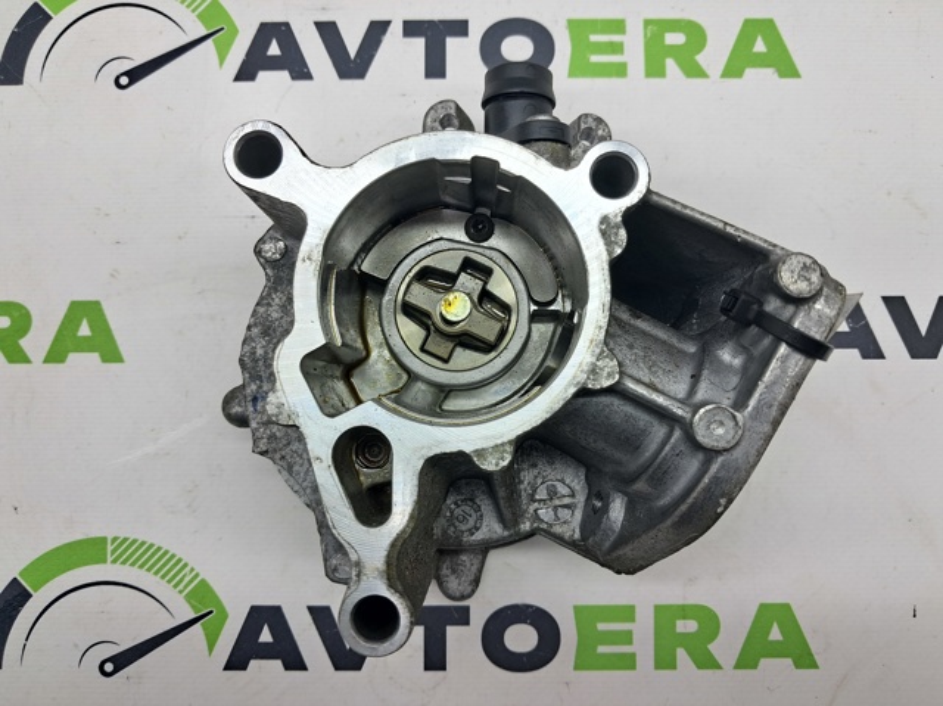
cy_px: 353
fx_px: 735
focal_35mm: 27
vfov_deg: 51.3
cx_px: 472
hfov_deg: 65.4
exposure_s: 1/60
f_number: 1.8
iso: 50
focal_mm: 4
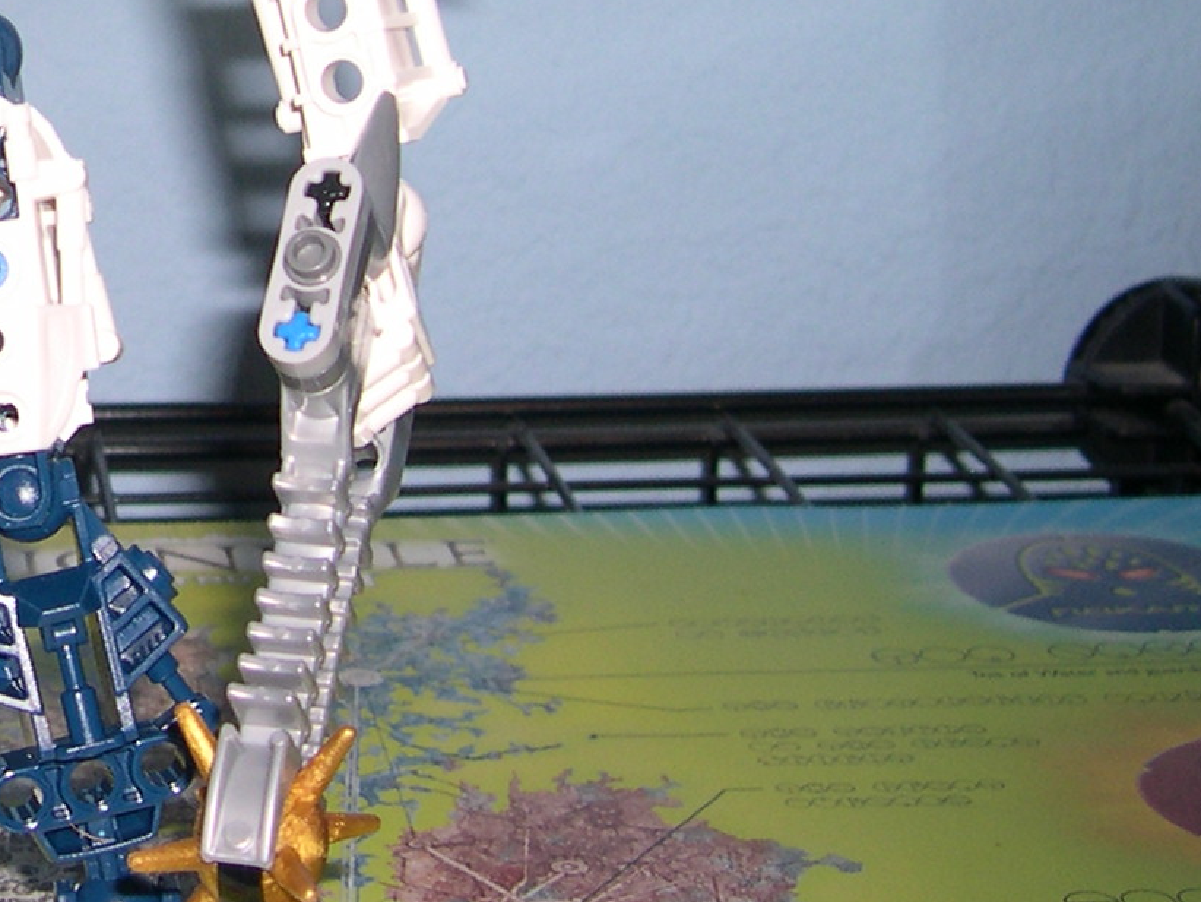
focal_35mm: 105
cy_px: 10
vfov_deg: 13.9
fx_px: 3644
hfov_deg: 17.8
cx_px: -262
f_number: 2.8
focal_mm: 8
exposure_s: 1/60
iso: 100
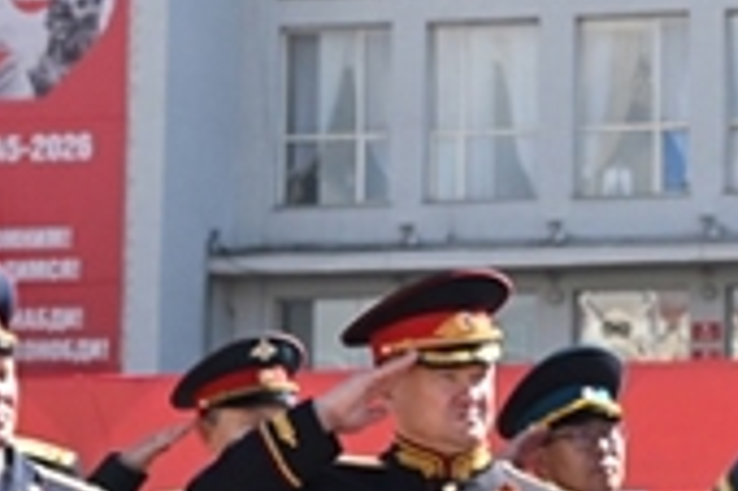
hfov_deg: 12.2
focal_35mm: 159
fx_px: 3256
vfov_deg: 8.6
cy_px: 26
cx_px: 1146
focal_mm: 24
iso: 160
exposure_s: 1/640
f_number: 4.5
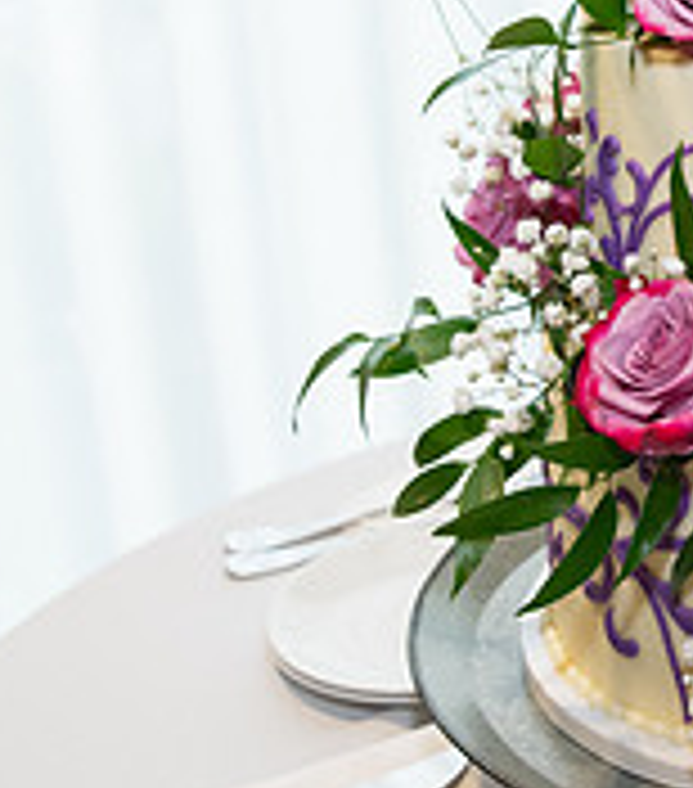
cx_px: 733
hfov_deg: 18.3
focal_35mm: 86
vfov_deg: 21.2
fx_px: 2085
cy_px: 205
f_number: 4
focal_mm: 24
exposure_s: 1/320
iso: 1250
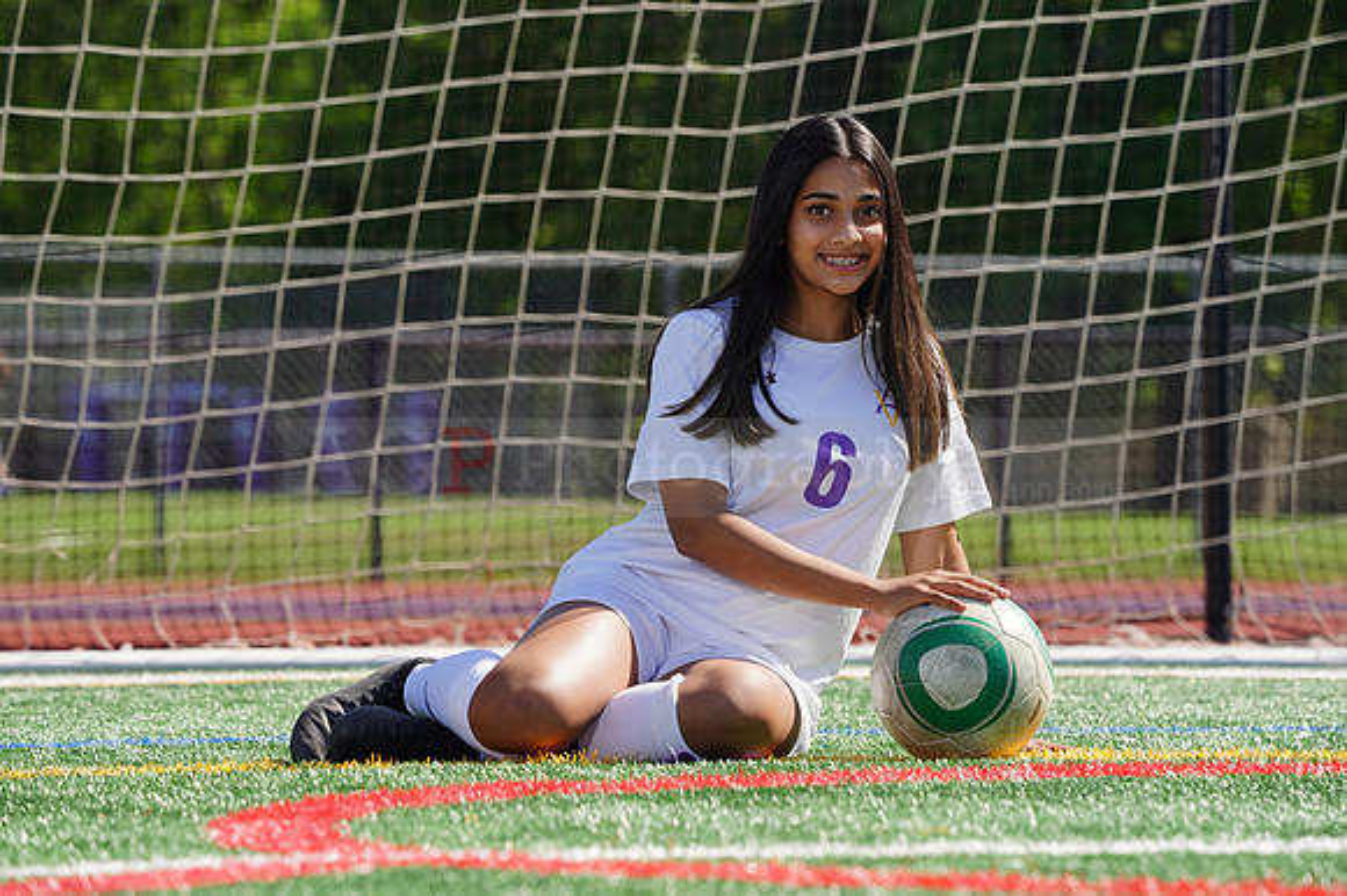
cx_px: 674
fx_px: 11106
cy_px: 448
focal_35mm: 297
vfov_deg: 4.6
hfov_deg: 6.9
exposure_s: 1/250
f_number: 11
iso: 200
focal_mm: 297
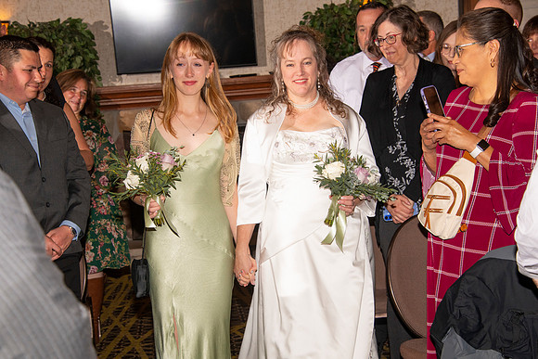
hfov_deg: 22.6
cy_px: 180
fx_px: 1345
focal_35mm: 90
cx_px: 269
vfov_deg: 15.2
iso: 1000
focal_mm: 90
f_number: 8
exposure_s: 1/160
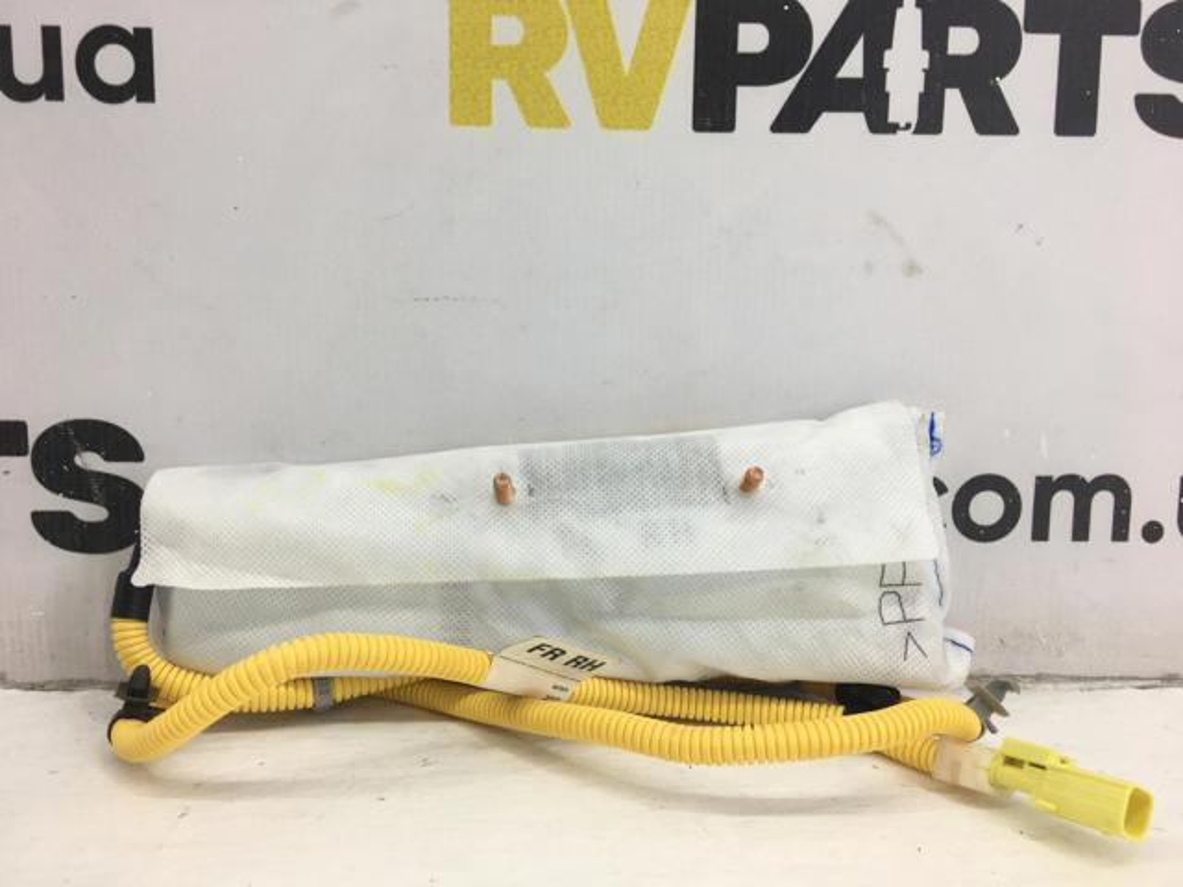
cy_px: 444
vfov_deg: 48.2
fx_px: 991
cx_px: 592
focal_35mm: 29
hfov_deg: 61.7
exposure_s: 1/100
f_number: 2.2
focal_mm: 4.15
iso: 40
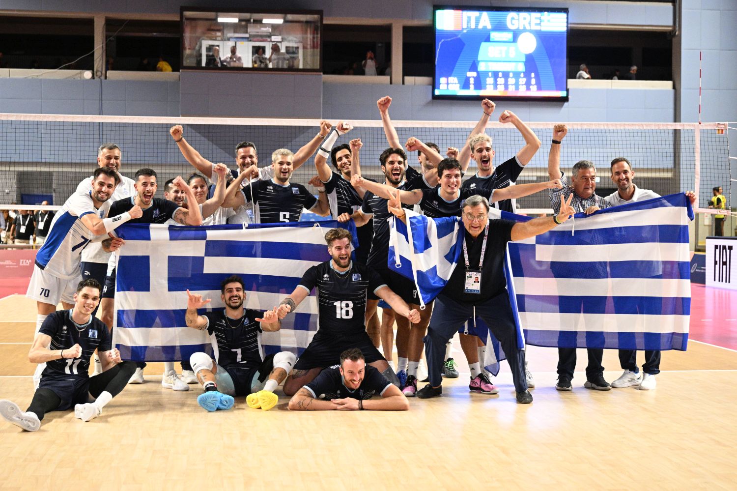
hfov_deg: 38.9
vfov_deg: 26.5
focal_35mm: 51
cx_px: 368
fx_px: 1044
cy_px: 246
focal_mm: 51
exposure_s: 1/800
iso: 2500
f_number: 3.2
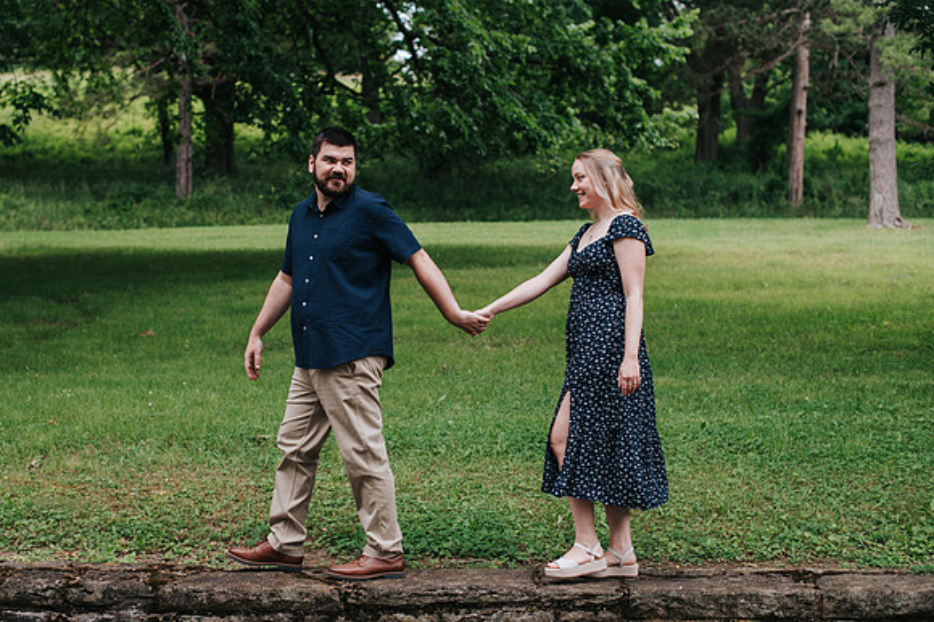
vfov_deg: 22.7
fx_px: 1550
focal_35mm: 60
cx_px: 376
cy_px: 311
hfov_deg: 33.4
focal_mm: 50
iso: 280
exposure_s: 1/400
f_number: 3.2
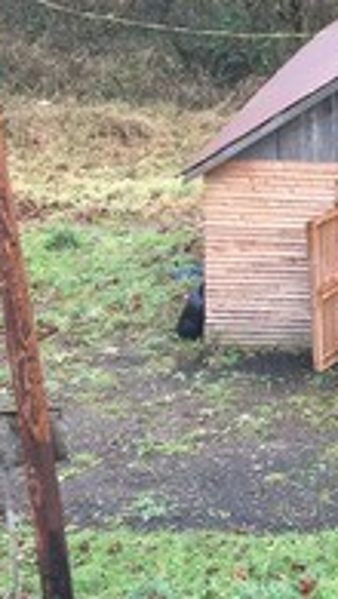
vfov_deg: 25.5
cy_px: 215
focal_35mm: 83
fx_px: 1320
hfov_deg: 14.0
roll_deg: +1.4
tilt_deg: -19.0
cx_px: 455
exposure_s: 1/40
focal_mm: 4.15
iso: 32
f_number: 2.2
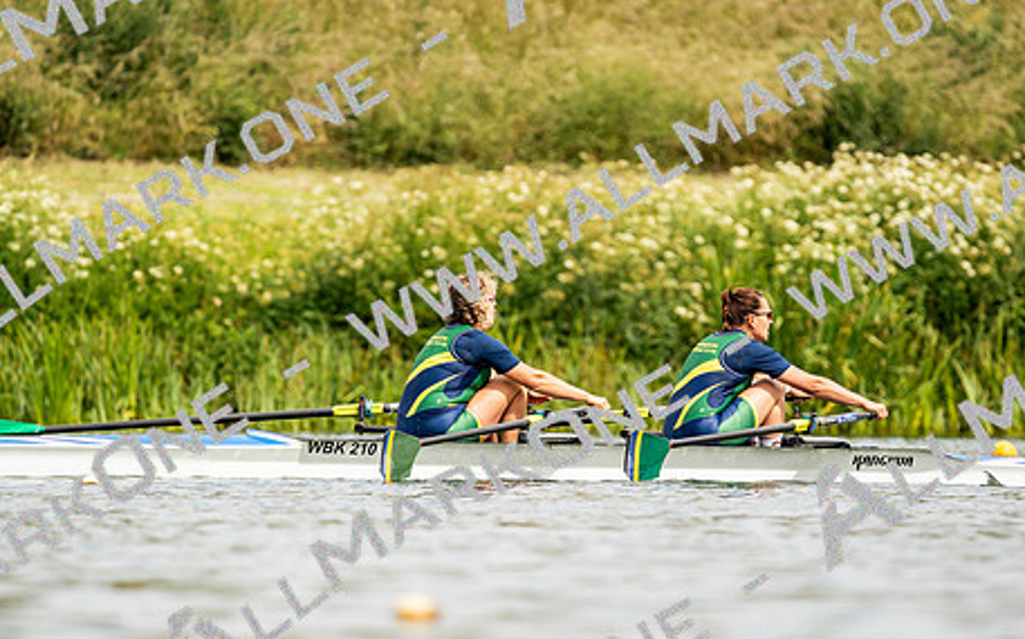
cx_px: 624
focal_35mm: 777
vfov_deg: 1.7
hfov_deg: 2.7
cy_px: 358
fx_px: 21692
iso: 400
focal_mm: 600
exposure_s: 1/2000
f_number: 6.3
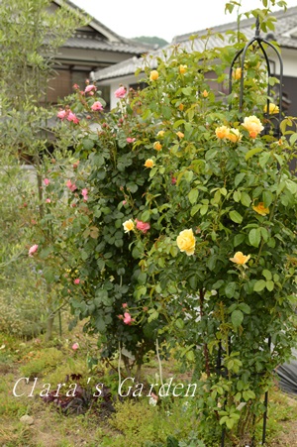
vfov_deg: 37.9
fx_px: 651
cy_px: 224
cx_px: 148
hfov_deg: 25.7
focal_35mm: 52
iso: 100
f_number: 4
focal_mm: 35
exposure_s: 1/400
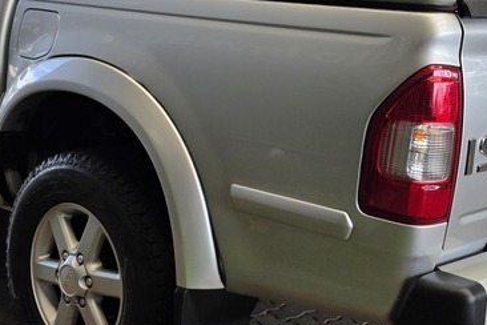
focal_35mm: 67
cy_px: 85
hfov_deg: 30.0
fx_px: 906
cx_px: 208
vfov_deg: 20.2
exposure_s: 1/359
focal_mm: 6.25
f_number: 1.7
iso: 32
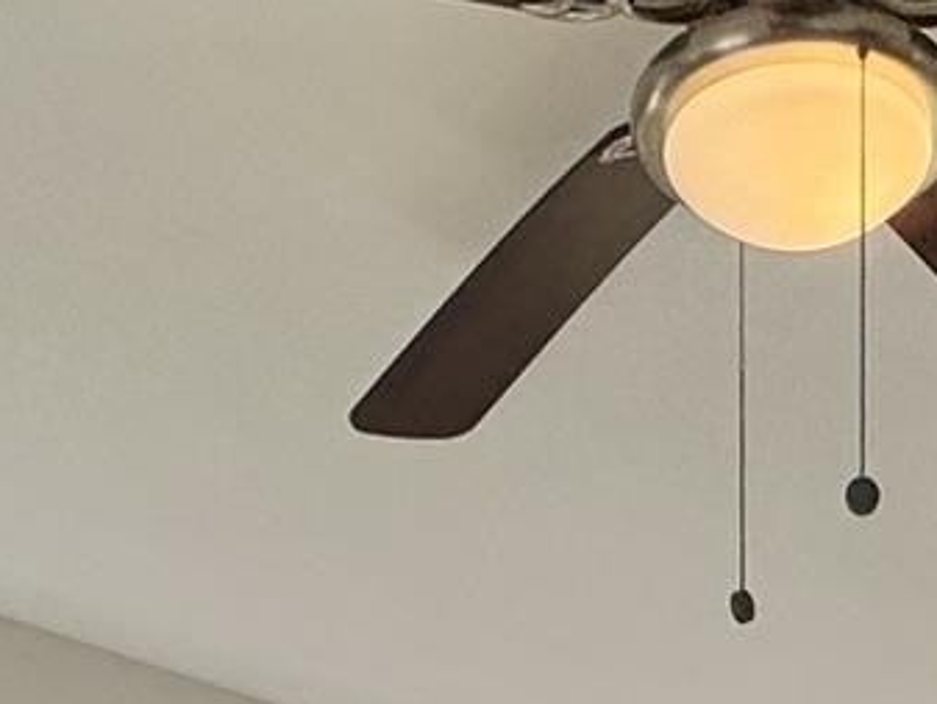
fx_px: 2302
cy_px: 1711
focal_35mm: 85
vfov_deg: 13.0
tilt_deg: -2.8
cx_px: 792
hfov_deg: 22.6
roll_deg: +0.6
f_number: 2.2
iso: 40
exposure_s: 1/675
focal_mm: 2.22
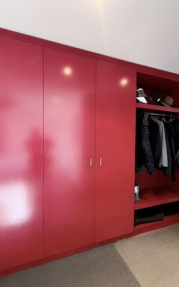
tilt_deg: -1.3
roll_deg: -0.2
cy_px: 144
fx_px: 156
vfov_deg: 85.1
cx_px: 115
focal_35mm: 20
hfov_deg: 58.7
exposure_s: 1/50
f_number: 2.2
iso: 800
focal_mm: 2.22
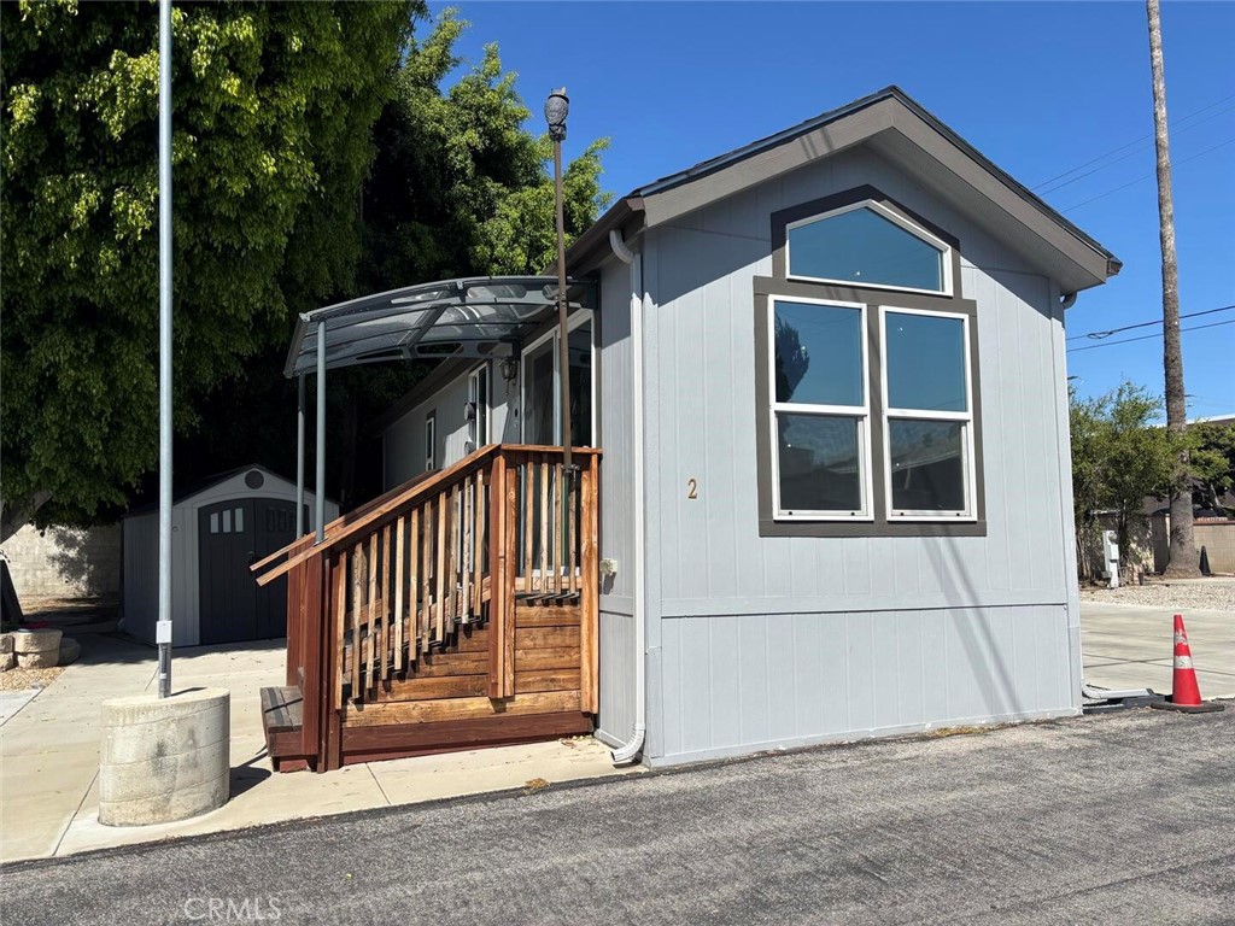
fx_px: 928
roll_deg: +0.7
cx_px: 618
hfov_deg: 67.3
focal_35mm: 26
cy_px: 463
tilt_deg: +6.6
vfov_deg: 53.1
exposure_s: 1/4255
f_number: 1.6
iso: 50
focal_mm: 5.96
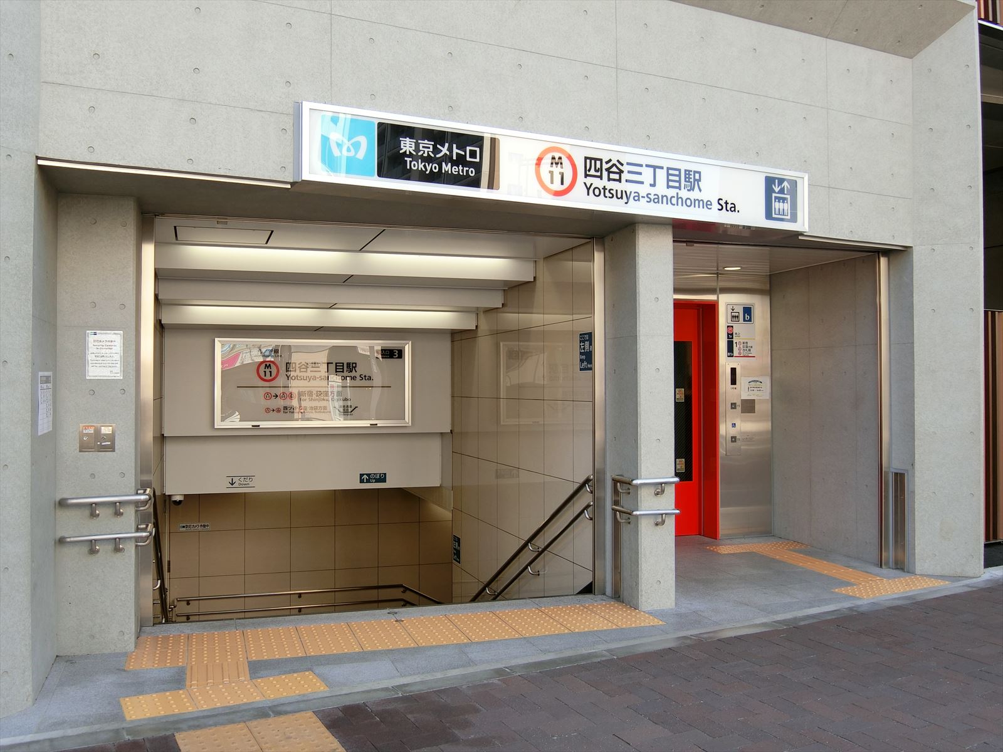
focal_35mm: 34
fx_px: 985
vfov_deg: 41.8
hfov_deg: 54.0
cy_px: 376
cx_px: 502
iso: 80
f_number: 3.4
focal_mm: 7.2
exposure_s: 1/125
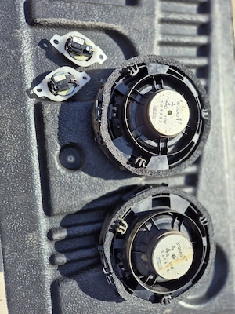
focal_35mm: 23
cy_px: 157
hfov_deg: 58.9
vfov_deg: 73.9
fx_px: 208
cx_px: 118
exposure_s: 1/1250
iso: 25
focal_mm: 5.4
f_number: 1.8
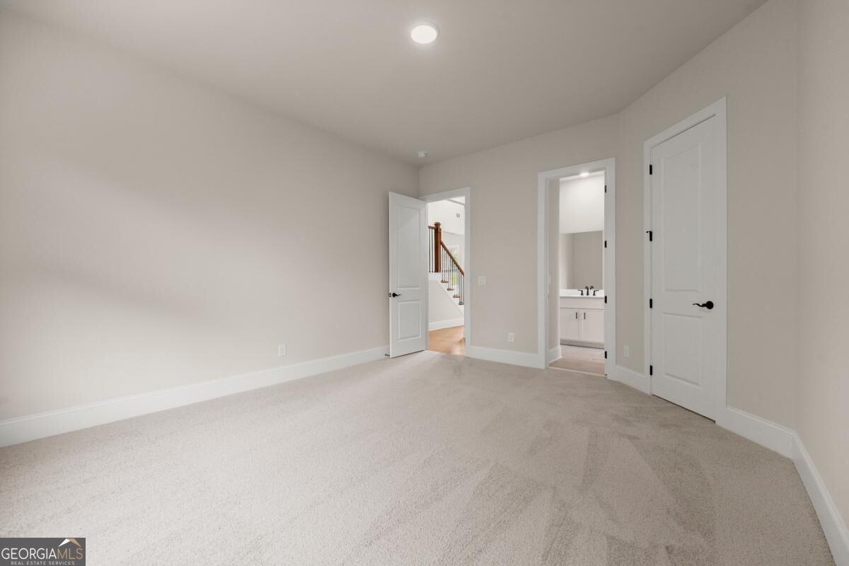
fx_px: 330
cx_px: 424
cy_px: 283
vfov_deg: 81.2
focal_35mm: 14
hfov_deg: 104.3
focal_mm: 14
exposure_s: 1/6
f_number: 6.3
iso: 640
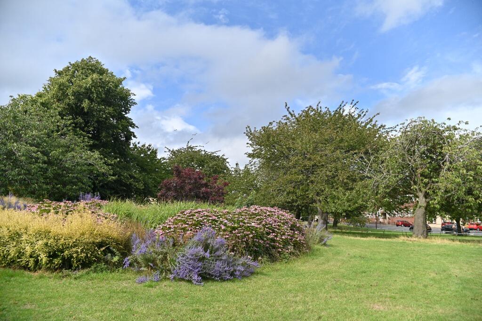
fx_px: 335
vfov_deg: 51.3
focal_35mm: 25
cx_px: 241
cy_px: 160
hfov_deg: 71.5
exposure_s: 1/250
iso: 100
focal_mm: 25
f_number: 13
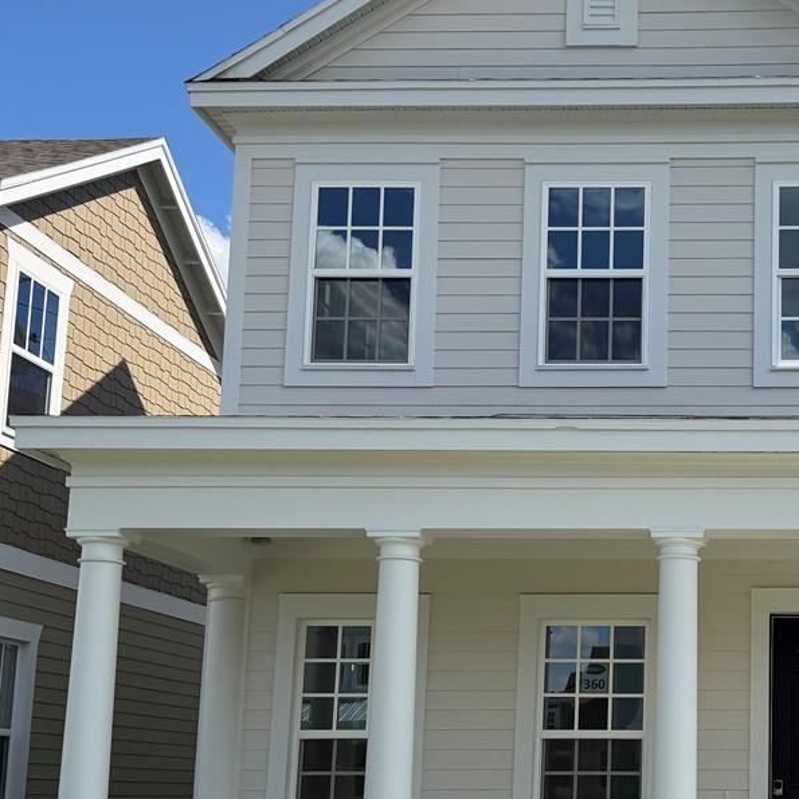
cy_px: 548
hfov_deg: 28.5
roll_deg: -1.4
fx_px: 1489
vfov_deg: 29.8
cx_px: 771
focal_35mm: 57
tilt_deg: +9.8
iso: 80
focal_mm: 6.76
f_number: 1.78
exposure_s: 1/5714
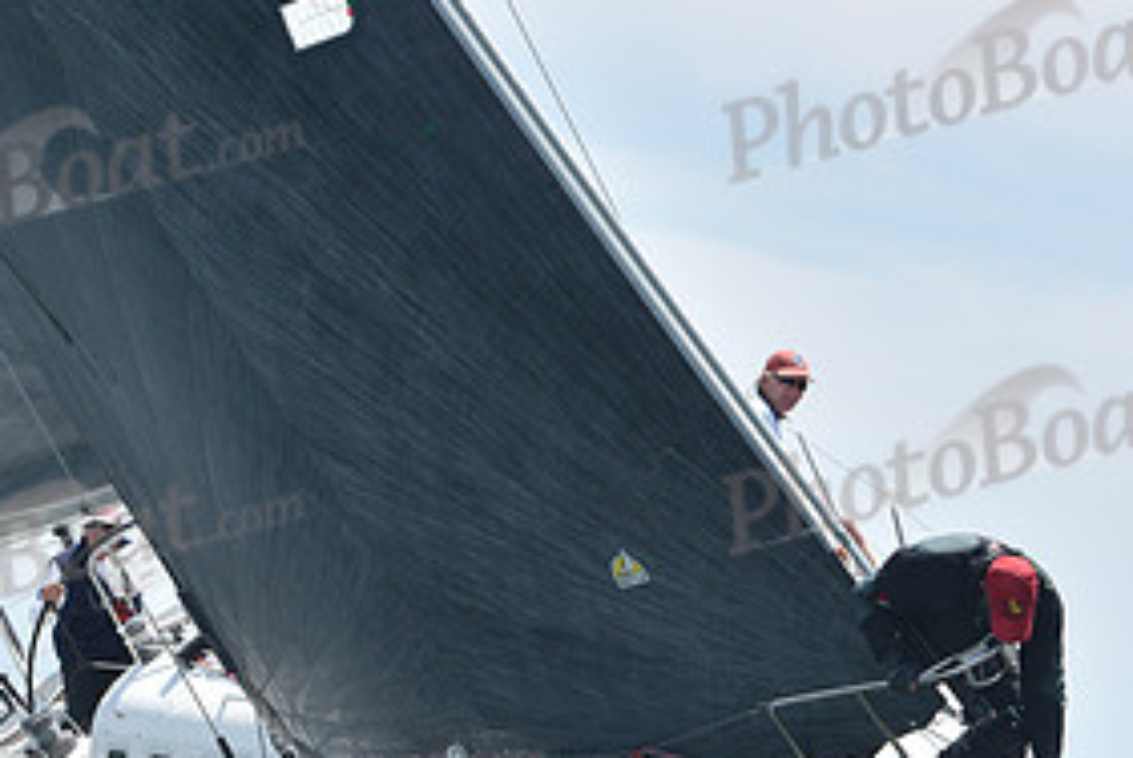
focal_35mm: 196
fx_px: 6175
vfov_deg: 7.0
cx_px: 516
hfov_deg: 10.5
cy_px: 716
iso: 250
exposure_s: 1/1250
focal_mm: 95
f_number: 5.6
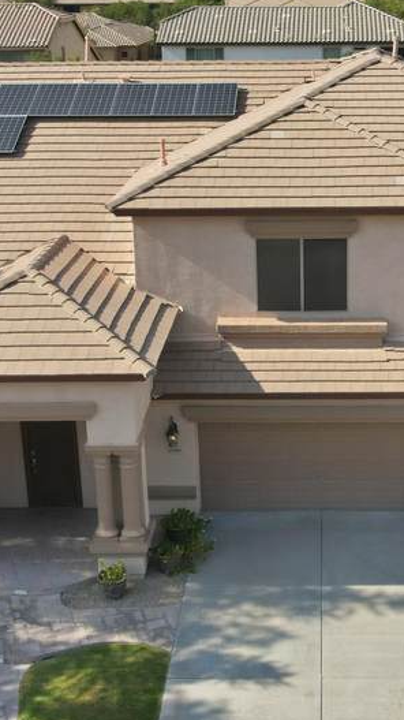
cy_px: 326
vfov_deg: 37.2
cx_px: 323
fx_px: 1068
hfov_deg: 21.2
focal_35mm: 56
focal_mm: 8.4
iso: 110
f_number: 2.8
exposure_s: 1/2000
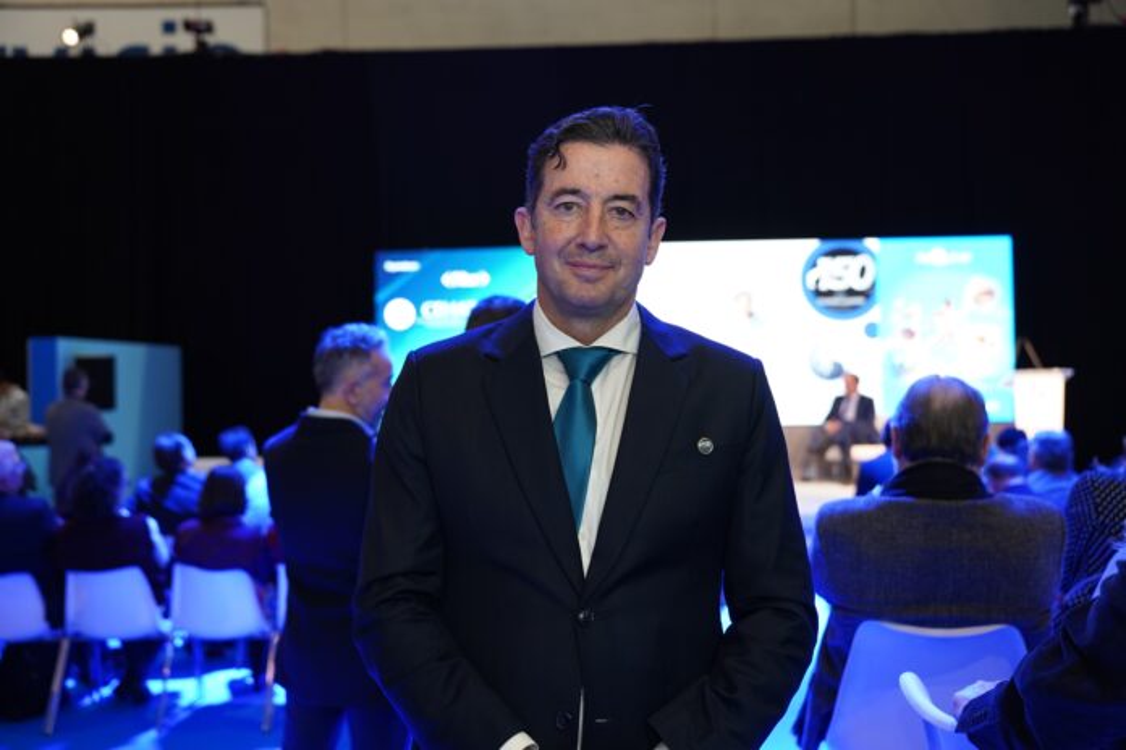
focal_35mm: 34
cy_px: 375
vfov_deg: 38.9
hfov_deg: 55.8
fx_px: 1063
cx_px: 563
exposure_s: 1/200
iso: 1600
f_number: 2.8
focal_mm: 34
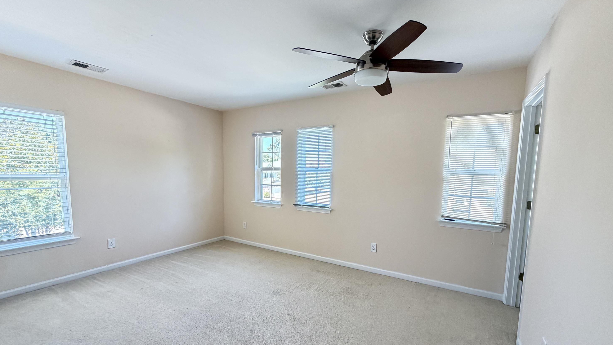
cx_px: 313
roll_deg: -0.7
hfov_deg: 99.4
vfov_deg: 66.7
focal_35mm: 16
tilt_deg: -6.6
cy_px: 198
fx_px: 260
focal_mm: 2.22
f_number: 2.2
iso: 320
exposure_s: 1/90
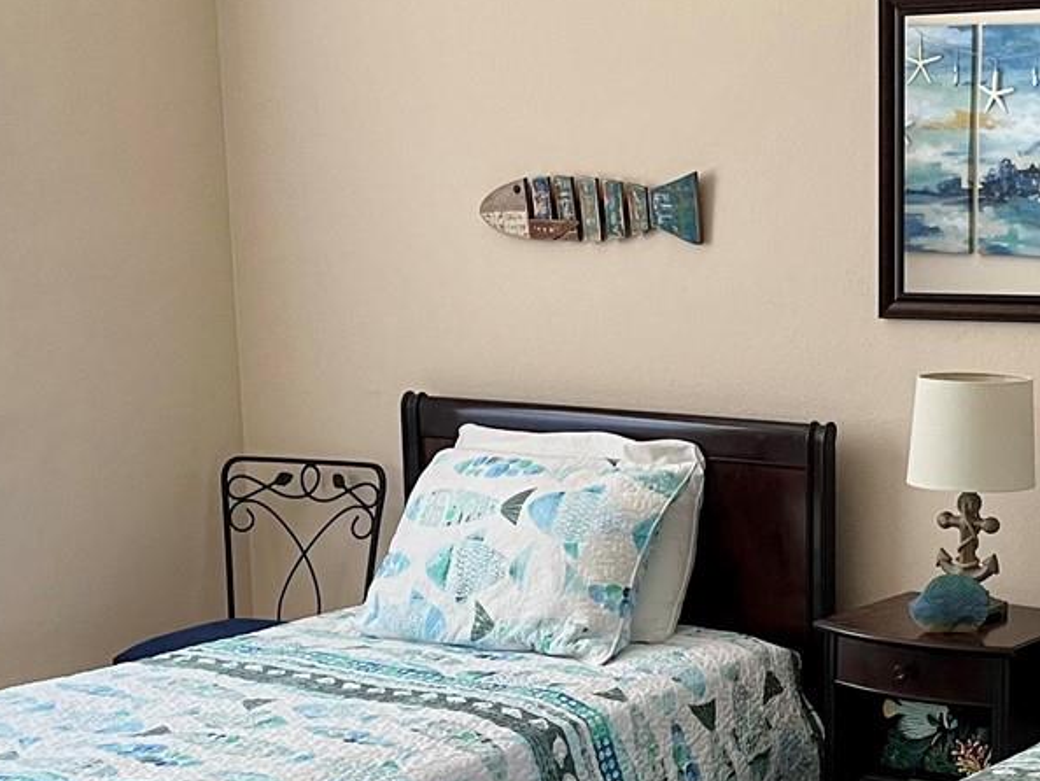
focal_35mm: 70
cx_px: 734
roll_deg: +0.4
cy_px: 618
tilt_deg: -13.6
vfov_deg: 20.8
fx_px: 2104
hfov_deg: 27.5
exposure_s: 1/60
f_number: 1.6
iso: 200
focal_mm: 5.1
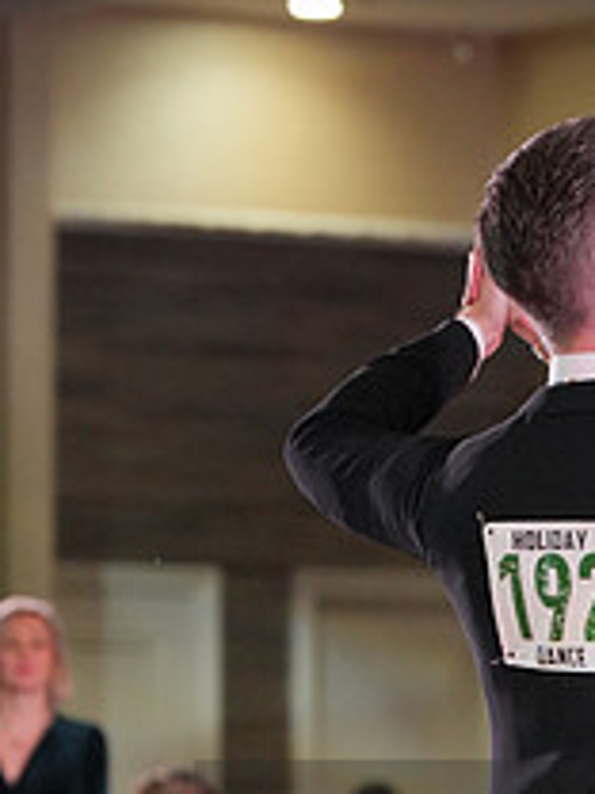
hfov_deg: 5.0
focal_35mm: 295
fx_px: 6761
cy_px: 889
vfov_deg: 6.7
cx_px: 723
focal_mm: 110
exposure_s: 1/500
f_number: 4
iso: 2000
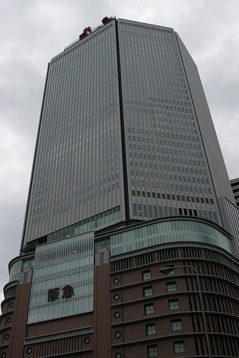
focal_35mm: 39
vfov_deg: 49.6
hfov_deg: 34.2
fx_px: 389
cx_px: 120
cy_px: 179
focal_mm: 26
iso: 200
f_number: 8
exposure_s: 1/180
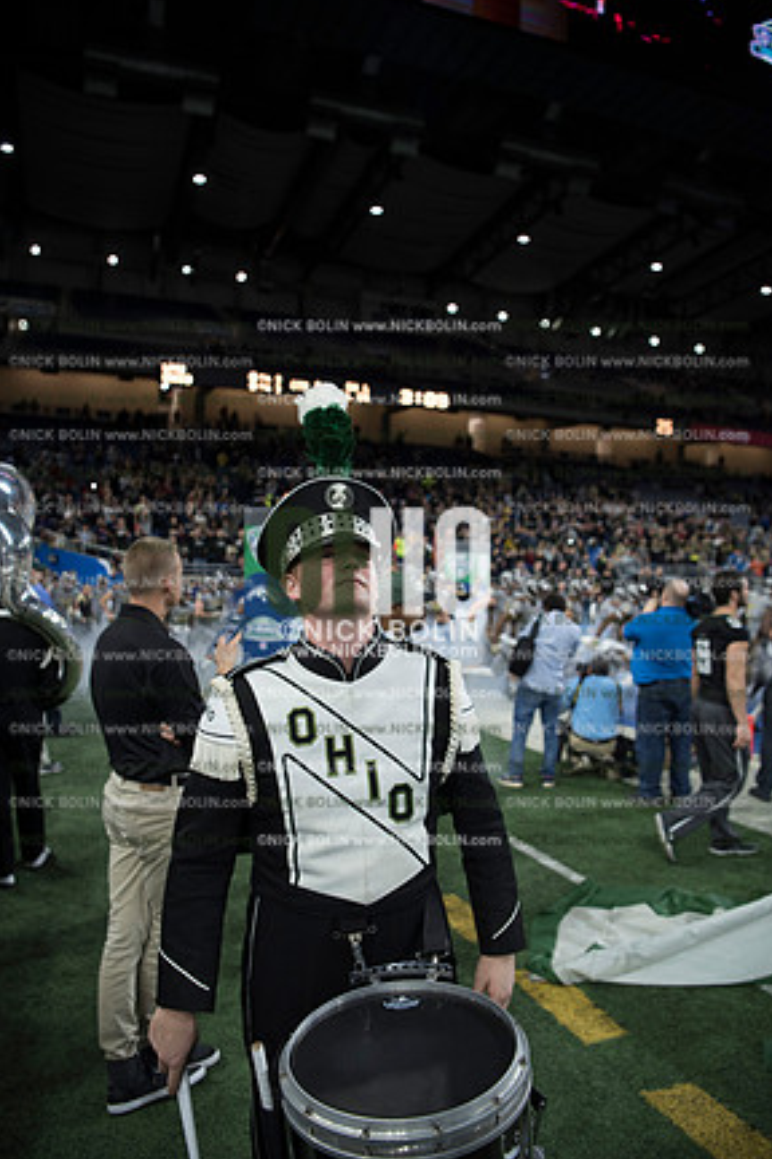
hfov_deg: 51.3
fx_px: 804
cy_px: 582
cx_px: 378
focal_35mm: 25
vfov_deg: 71.5
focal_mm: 24
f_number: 2.8
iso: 1250
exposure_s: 1/1250
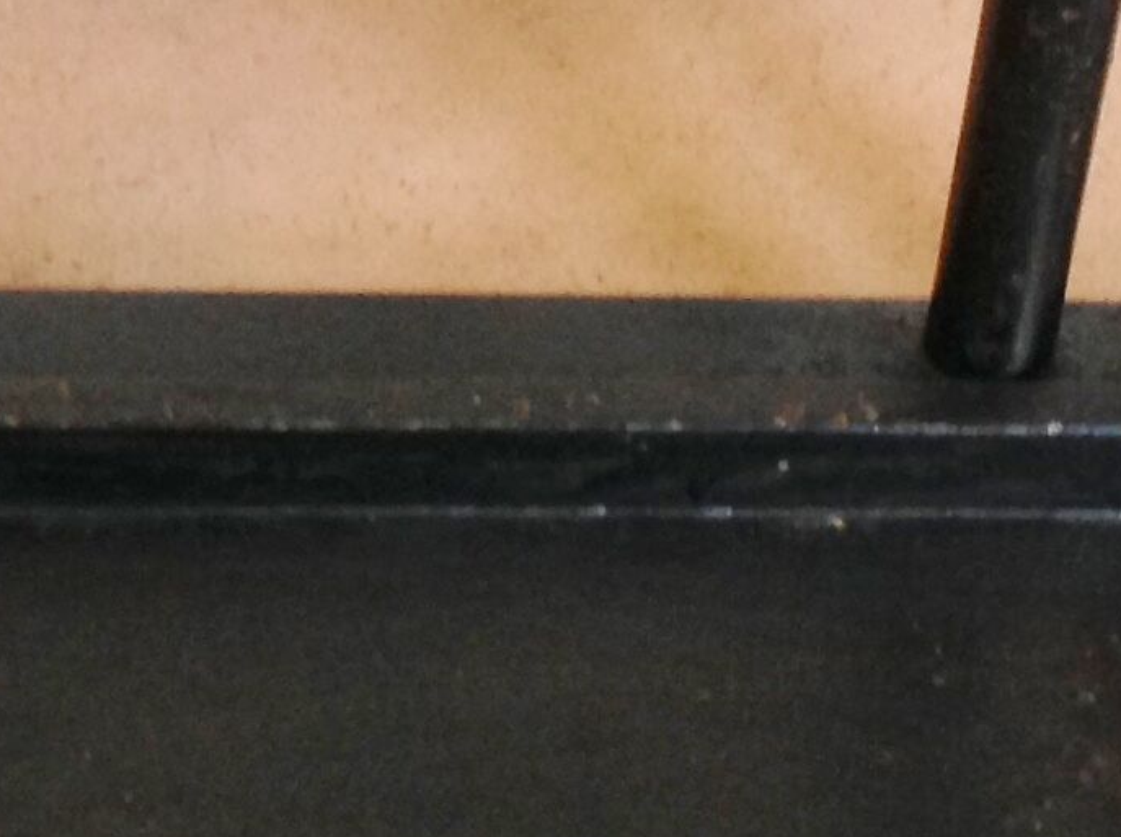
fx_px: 4268
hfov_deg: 14.9
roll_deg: -0.5
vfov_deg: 11.1
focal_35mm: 132
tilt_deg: -41.2
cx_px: 189
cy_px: 33
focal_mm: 4.28
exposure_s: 1/15
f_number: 2.4
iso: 125
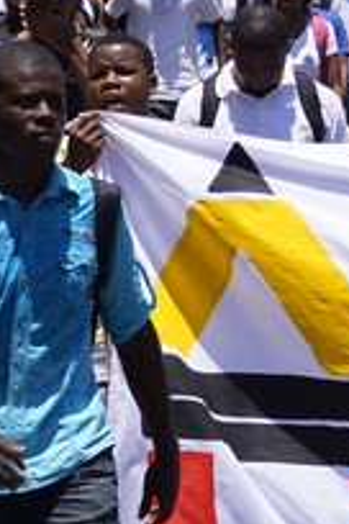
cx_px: 305
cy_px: 1
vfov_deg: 8.7
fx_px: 3417
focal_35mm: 235
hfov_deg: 5.8
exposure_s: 1/200
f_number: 11
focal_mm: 40
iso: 160
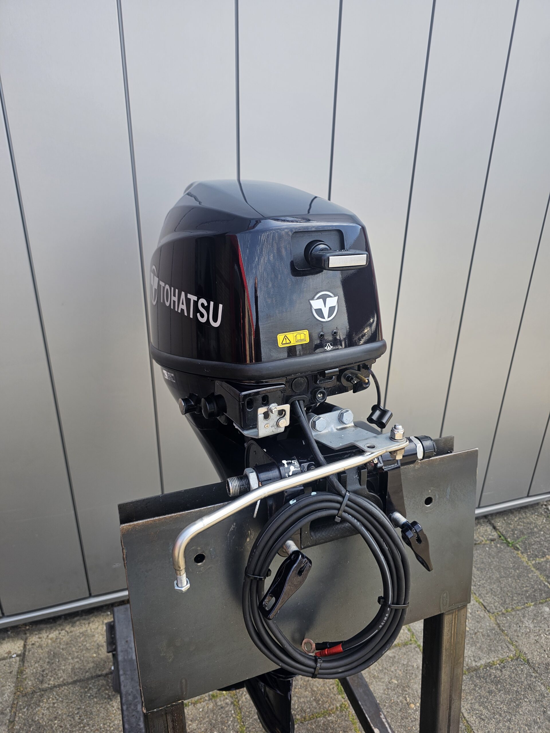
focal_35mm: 23
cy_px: 366
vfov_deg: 73.9
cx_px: 275
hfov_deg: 58.9
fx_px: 487
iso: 10
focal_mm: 6.3
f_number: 1.7
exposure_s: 1/125
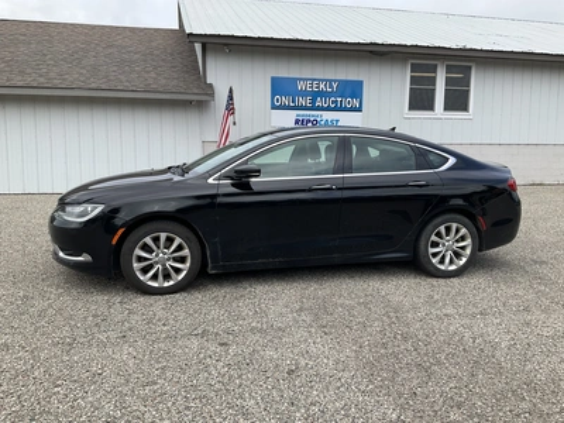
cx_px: 282
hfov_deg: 61.7
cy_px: 212
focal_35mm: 29
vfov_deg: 48.2
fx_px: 472
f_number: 1.8
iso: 25
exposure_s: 1/1221
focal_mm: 3
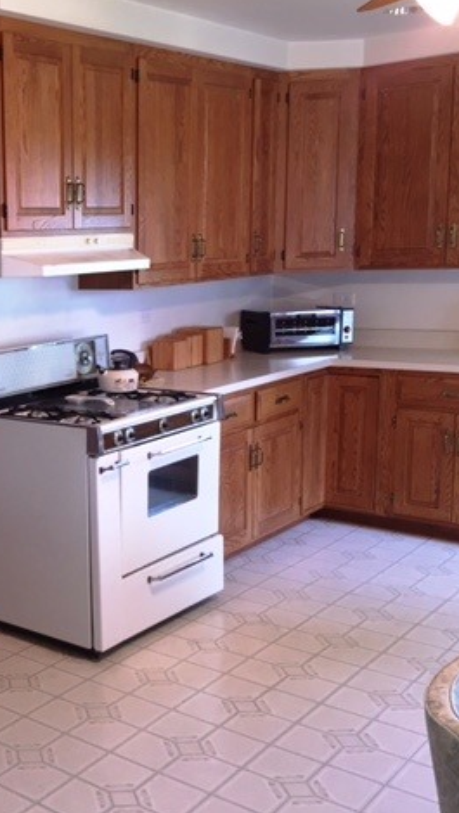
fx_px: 929
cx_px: -80
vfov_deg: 47.3
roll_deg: +1.3
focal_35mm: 43
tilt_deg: -9.1
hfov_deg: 25.2
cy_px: 405
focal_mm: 4.15
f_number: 2.2
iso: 100
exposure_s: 1/30
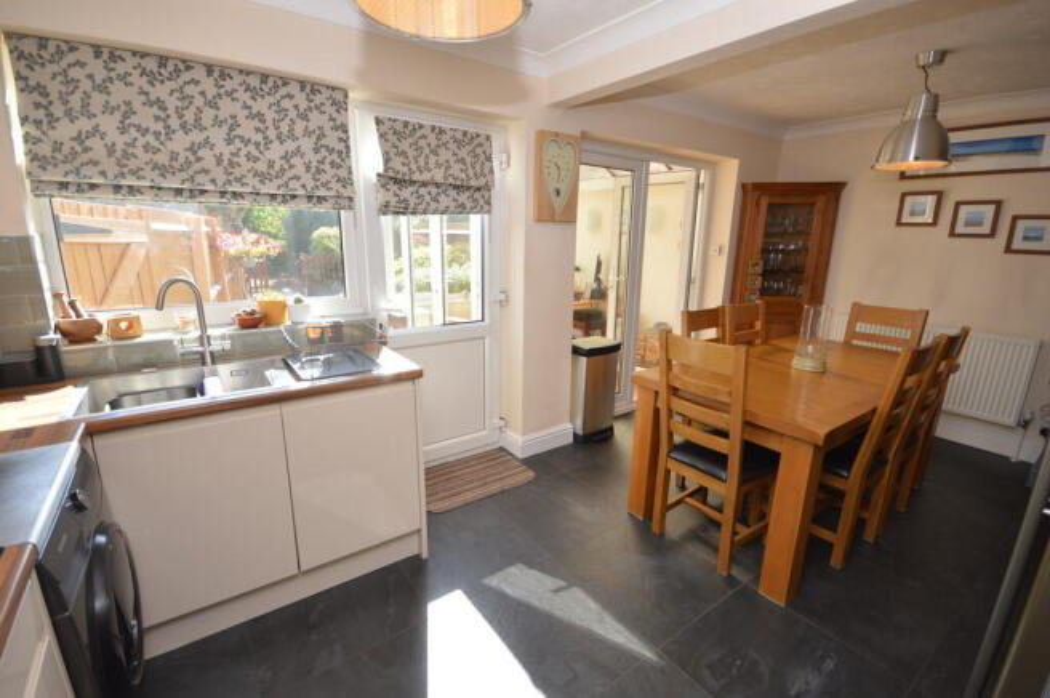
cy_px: 349
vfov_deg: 77.2
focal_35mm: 15
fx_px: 437
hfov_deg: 100.4
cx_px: 525
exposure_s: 1/125
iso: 280
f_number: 5.6
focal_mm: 10
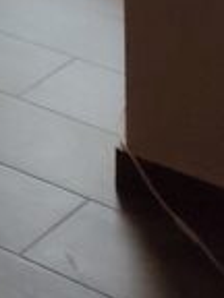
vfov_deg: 9.0
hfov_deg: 7.0
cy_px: -553
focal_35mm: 185
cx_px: -498
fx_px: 1596
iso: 169
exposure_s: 1/120
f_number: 1.79
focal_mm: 4.74
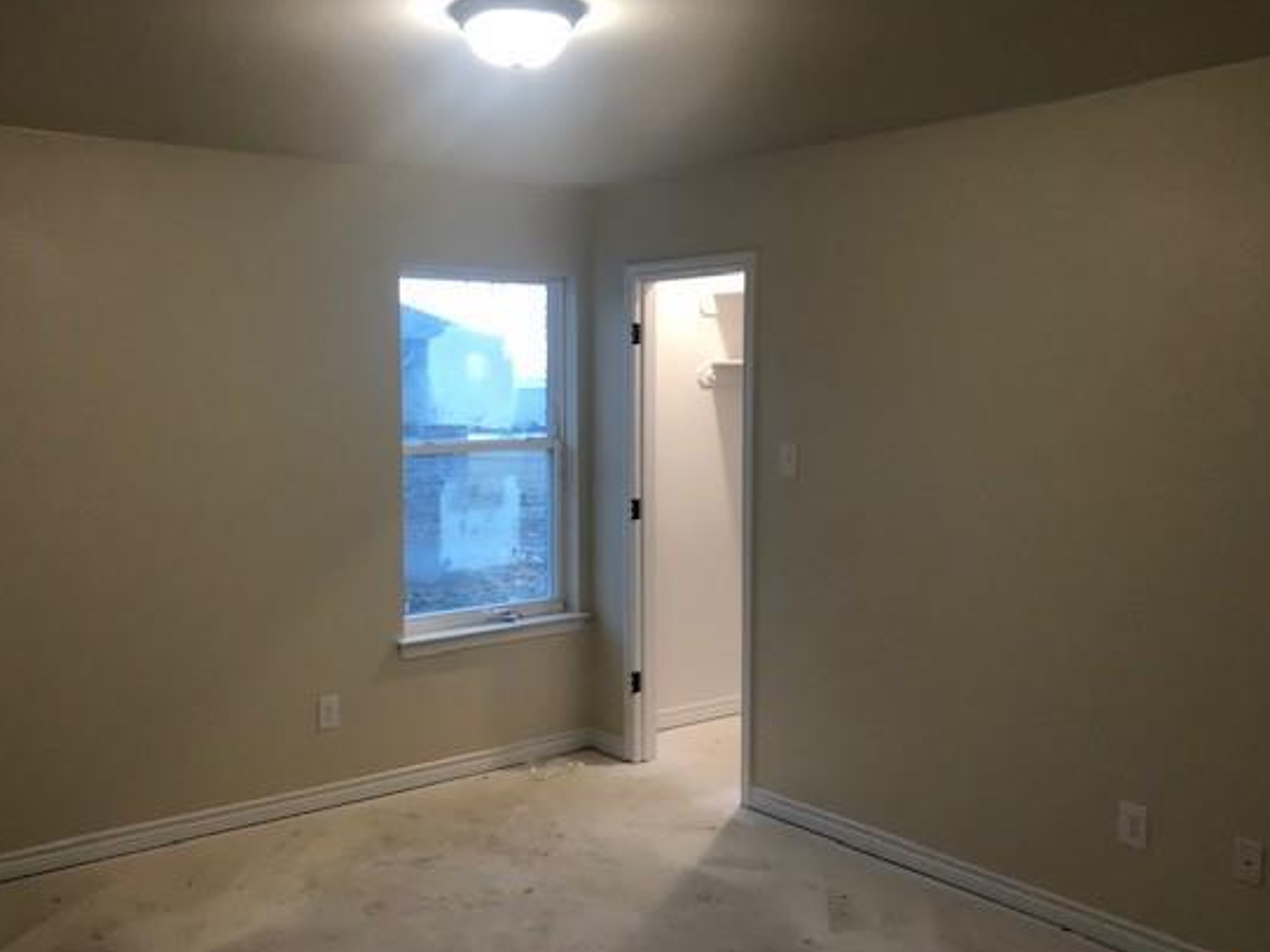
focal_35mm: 33
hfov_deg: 55.1
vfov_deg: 42.9
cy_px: 463
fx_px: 1210
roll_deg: -1.7
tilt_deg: -6.4
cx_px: 529
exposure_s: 1/60
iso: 125
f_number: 1.8
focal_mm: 3.99
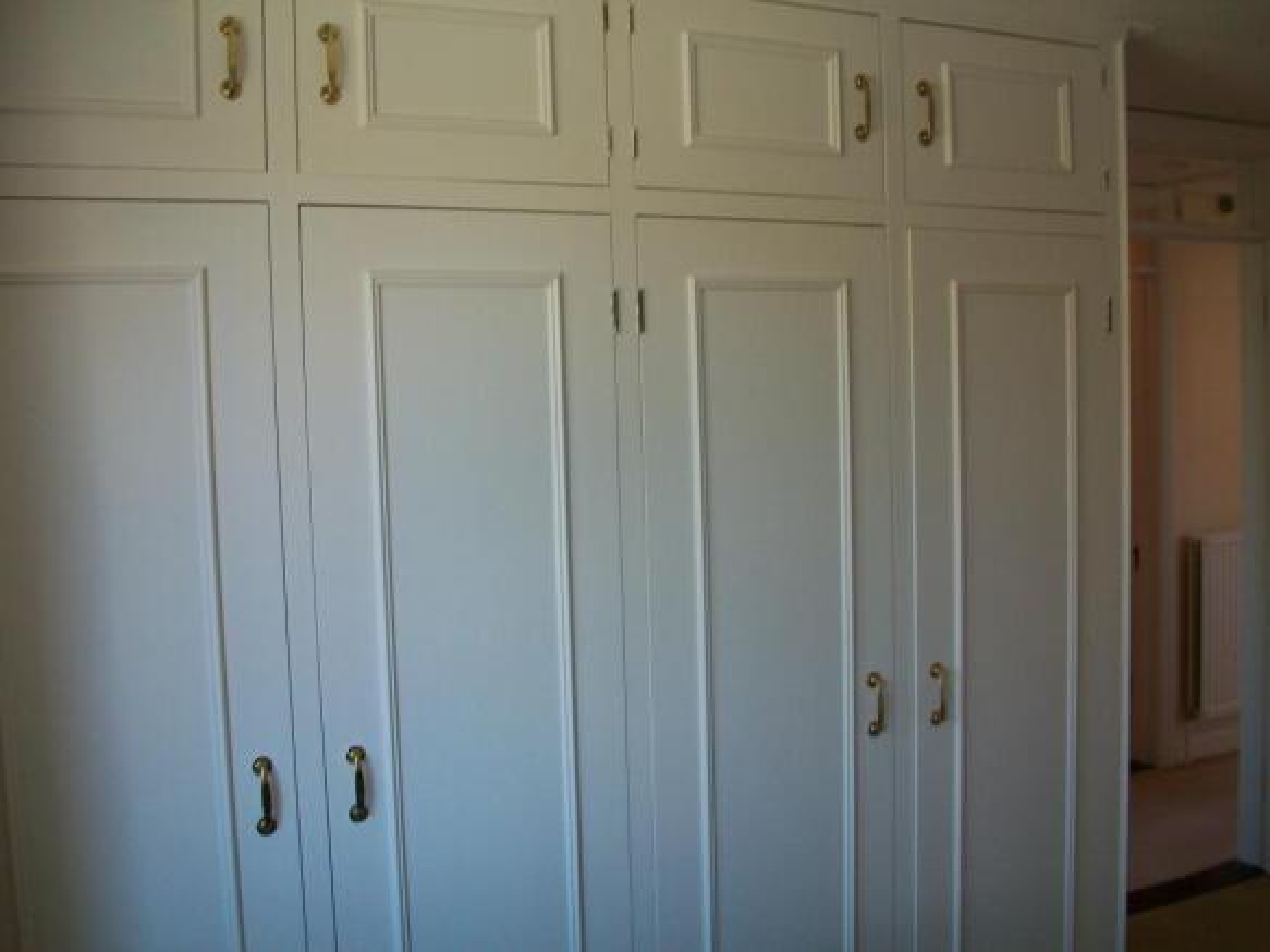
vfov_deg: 41.8
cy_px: 476
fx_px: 1247
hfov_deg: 54.0
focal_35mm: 34
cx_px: 635
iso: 103
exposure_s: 1/60
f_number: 2.8
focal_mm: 5.7
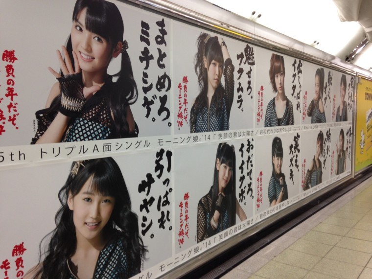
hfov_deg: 55.4
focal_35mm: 33
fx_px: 355
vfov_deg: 42.9
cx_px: 186
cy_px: 140
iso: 80
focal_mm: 4.12
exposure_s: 1/20
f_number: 2.4
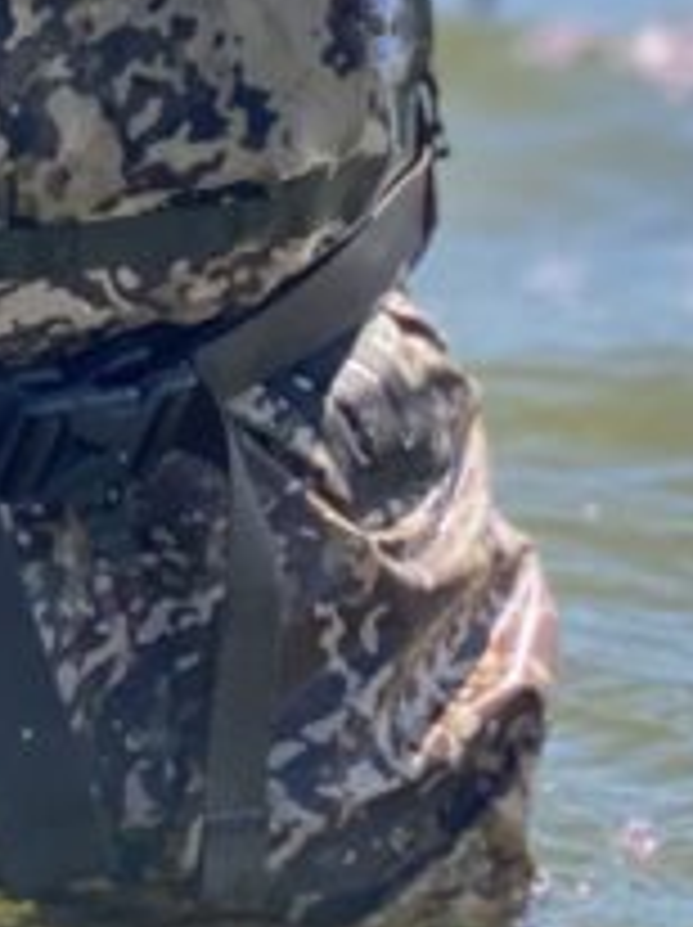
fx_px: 5403
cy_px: -396
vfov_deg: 9.6
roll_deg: +1.9
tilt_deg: -3.7
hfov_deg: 7.2
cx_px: -288
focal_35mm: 202
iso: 20
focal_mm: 6
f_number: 2
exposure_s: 1/888
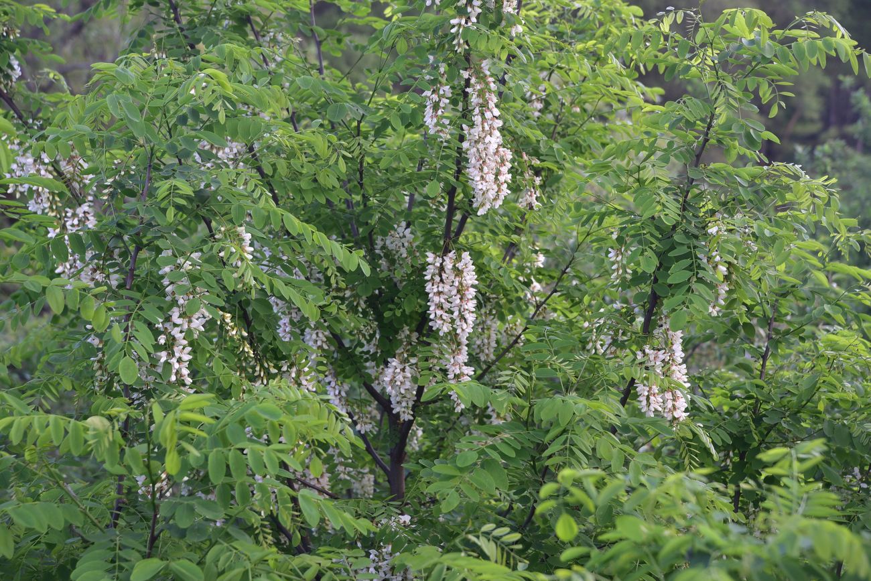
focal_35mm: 50
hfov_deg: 39.6
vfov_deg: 27.0
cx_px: 436
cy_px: 290
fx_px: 1210
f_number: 5.6
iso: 400
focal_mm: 50
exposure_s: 1/125
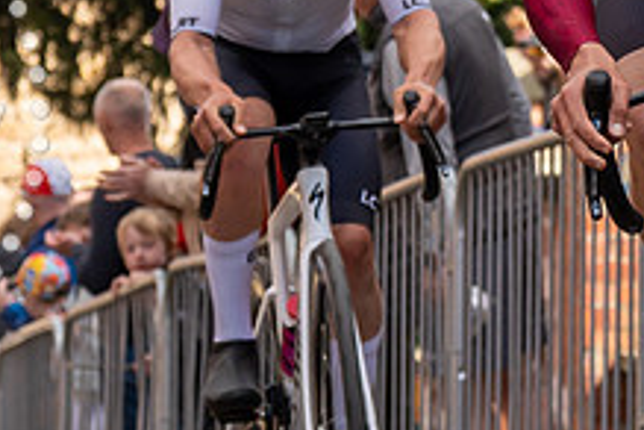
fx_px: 7960
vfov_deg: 3.1
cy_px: -661
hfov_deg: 4.6
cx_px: 810
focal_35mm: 445
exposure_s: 1/1000
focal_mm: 70
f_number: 5
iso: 320
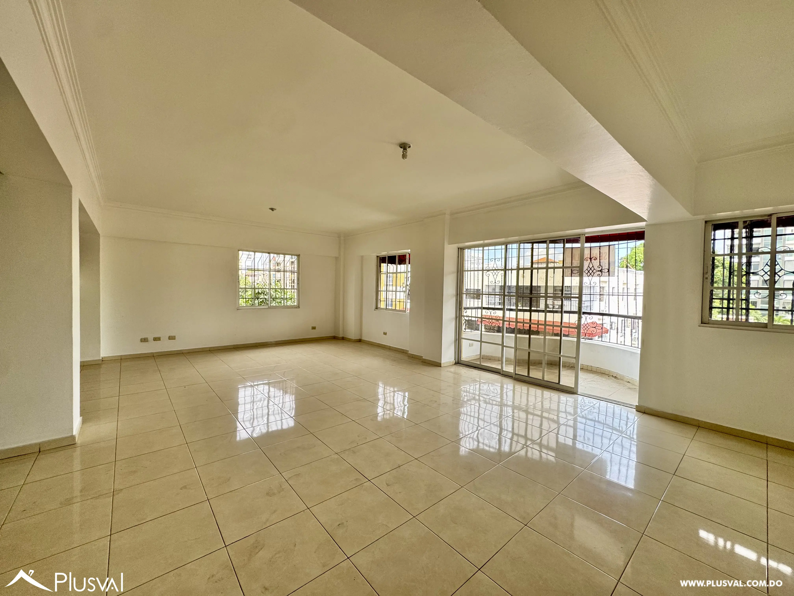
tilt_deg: -2.6
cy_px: 298
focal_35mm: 14
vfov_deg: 85.7
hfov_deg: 102.1
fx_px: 321
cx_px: 397
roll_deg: -1.5
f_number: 2.2
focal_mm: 2.22
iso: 50
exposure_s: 1/99
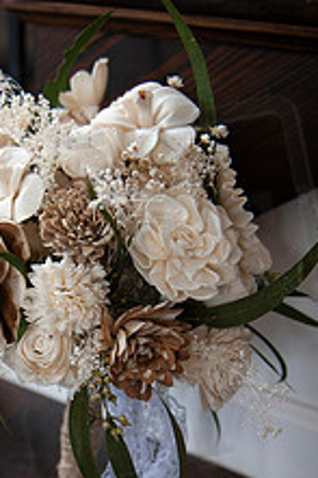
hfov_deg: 24.2
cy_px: 348
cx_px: 59
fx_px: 730
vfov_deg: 35.6
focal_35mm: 55
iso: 400
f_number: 2.8
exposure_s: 1/320
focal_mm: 27
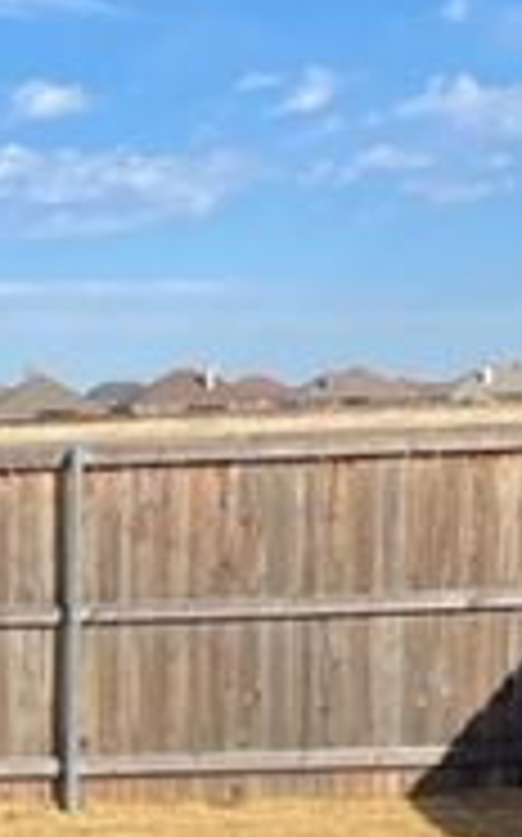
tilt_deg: -7.1
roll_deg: +0.2
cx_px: -387
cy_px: 742
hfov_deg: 12.6
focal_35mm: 95
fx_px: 2166
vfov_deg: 21.4
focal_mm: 4.2
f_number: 1.6
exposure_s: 1/3731
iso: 32
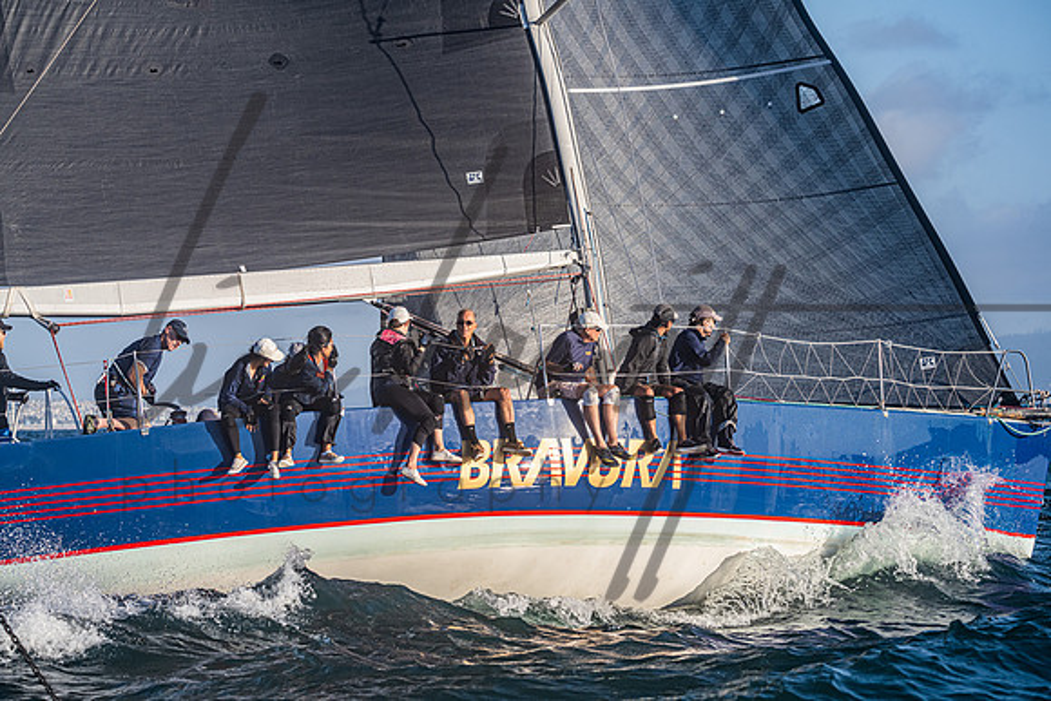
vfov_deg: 9.5
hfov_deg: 14.2
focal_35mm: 145
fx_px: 4234
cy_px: 350
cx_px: 526
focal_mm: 145
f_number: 6.3
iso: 400
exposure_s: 1/1600
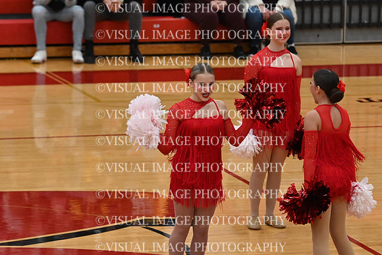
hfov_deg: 8.3
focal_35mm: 247
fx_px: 2621
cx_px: 191
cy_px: 128
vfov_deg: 5.6
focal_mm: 165
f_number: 4
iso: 6400
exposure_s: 1/400
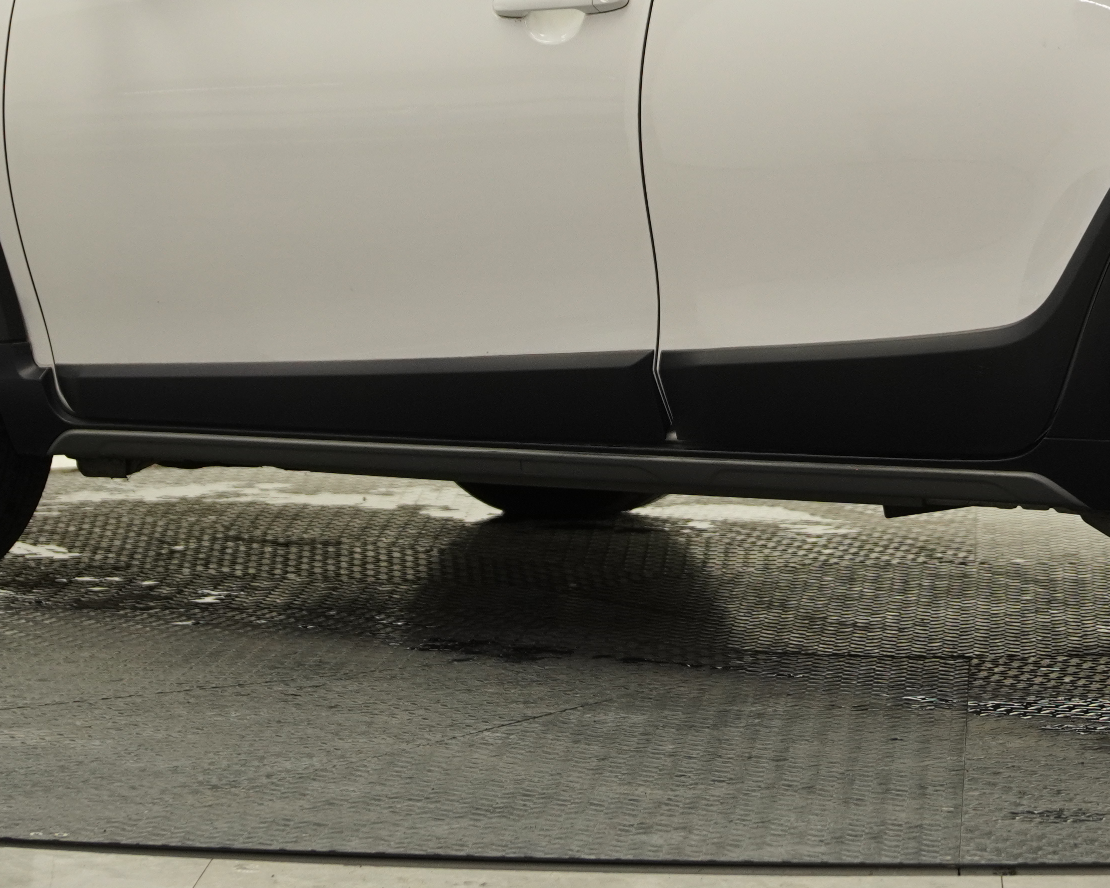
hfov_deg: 9.0
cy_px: -107
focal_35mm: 213
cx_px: 1008
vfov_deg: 7.2
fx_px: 6998
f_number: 2.8
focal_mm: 56
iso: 640
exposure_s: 1/400
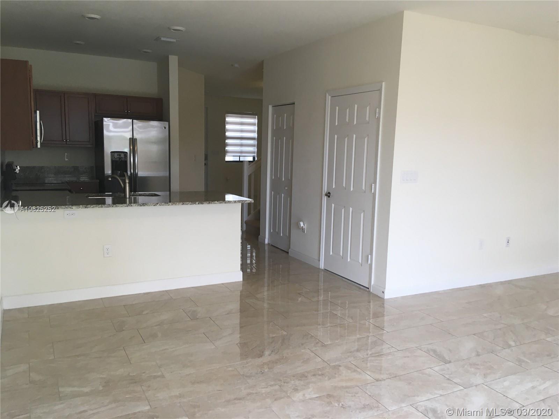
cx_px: 280
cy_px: 210
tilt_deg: -6.3
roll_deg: -2.2
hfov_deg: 61.7
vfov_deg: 48.2
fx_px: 468
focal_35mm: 29
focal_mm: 4.15
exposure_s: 1/30
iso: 50
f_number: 2.2
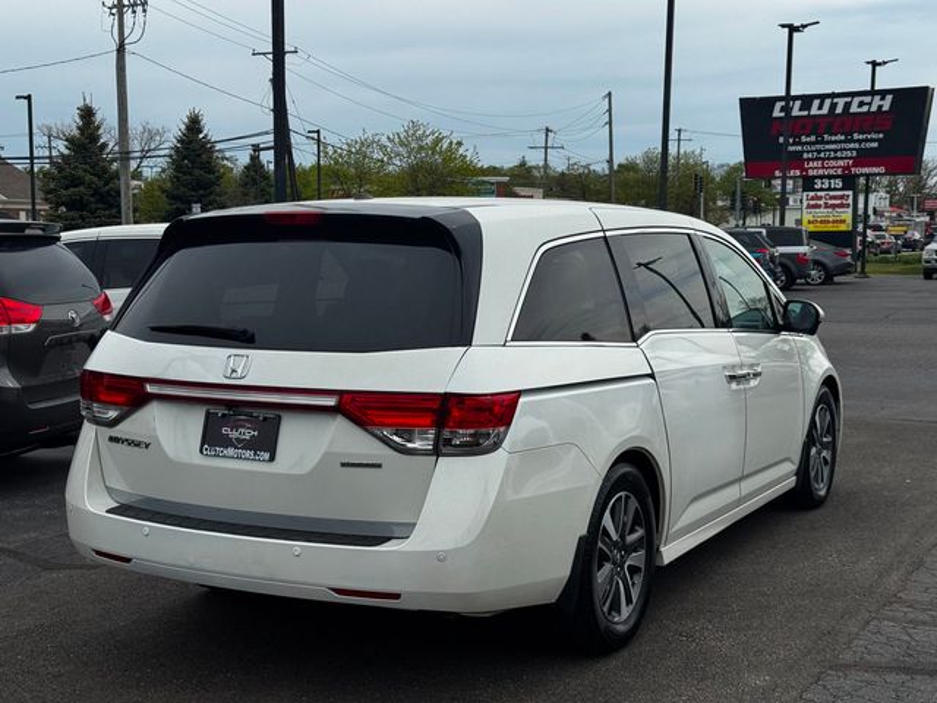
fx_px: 1299
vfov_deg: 30.3
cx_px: 468
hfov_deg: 39.7
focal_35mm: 48
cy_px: 352
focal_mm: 6.76
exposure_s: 1/4975
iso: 64
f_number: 1.78
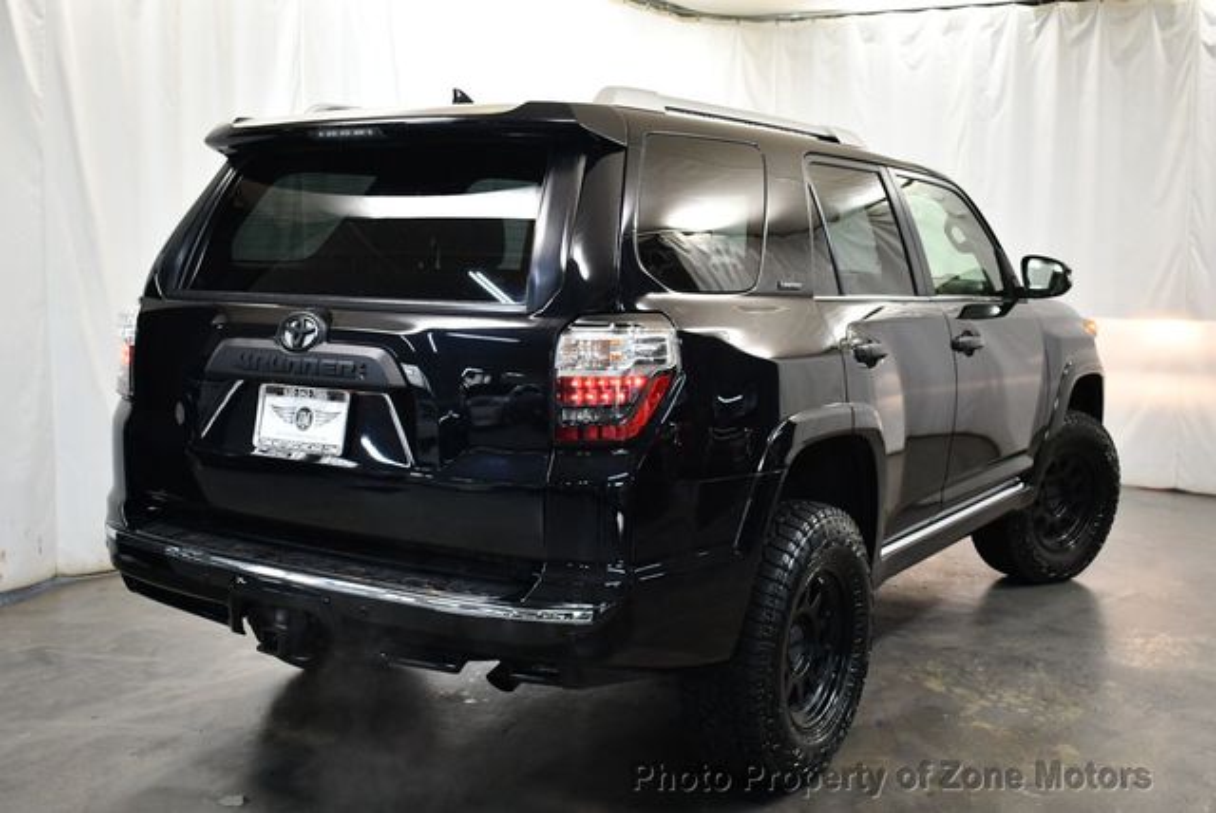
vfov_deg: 32.0
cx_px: 608
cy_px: 406
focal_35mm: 42
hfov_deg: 46.4
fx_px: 1420
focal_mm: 21
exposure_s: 1/125
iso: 1400
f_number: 3.8
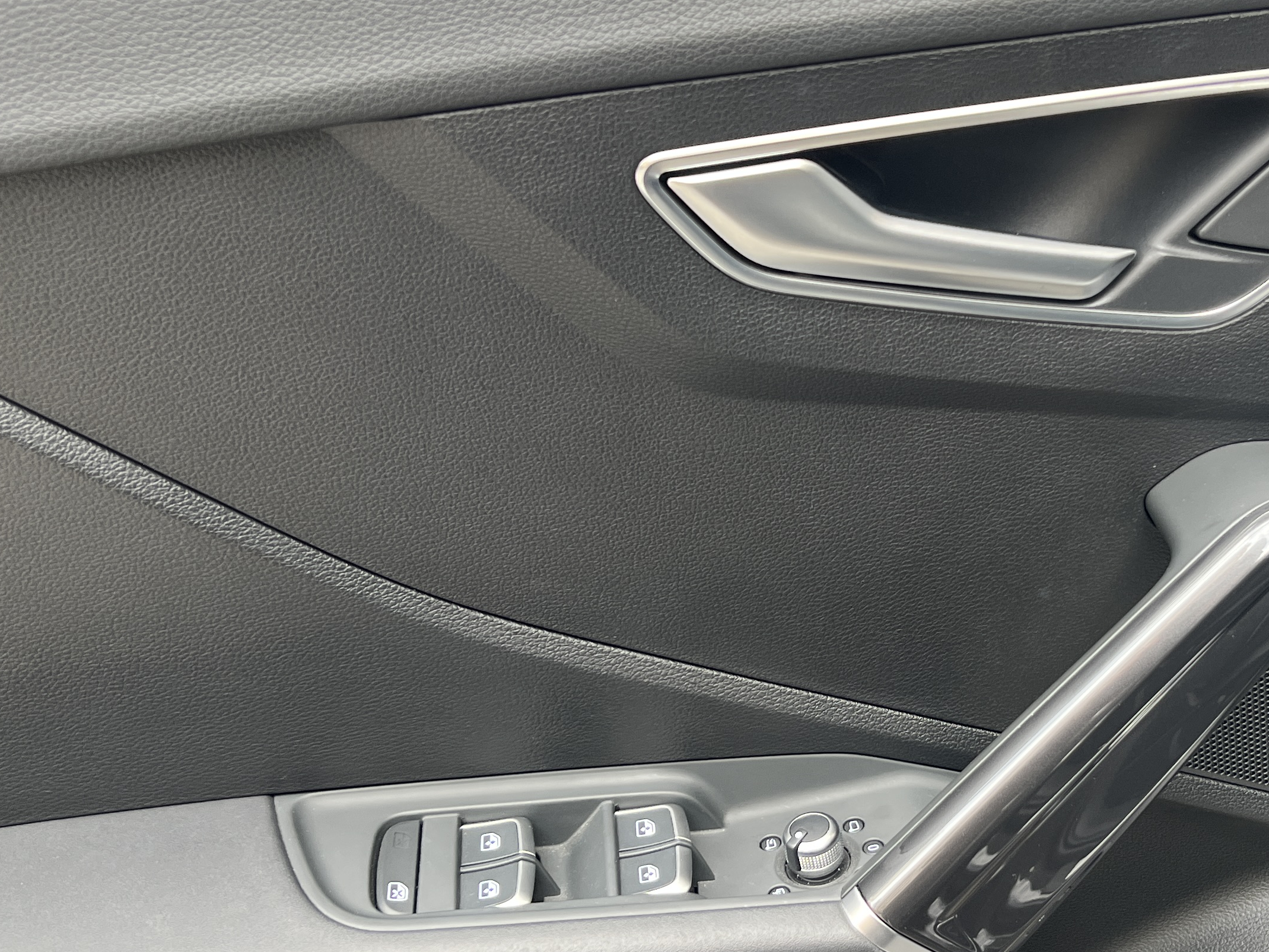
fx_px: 1797
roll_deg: +3.4
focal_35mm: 49
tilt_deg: -30.4
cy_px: 524
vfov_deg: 29.7
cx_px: 905
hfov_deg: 38.2
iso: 80
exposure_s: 1/121
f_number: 1.5
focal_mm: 5.7
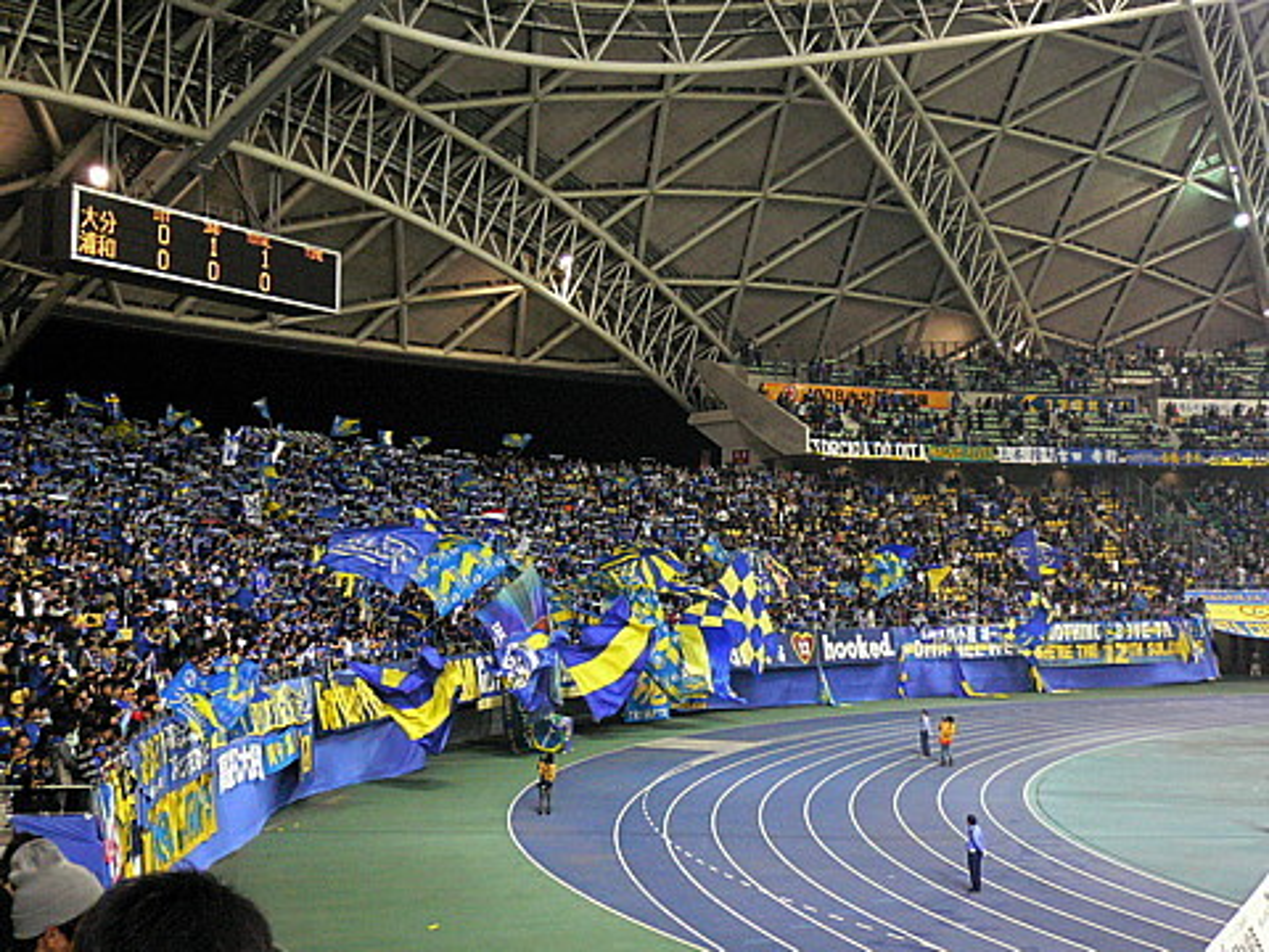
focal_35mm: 51
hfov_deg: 37.5
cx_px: 634
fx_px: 1870
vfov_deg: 28.6
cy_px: 476
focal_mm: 8.5
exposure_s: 1/60
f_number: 3.4
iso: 400
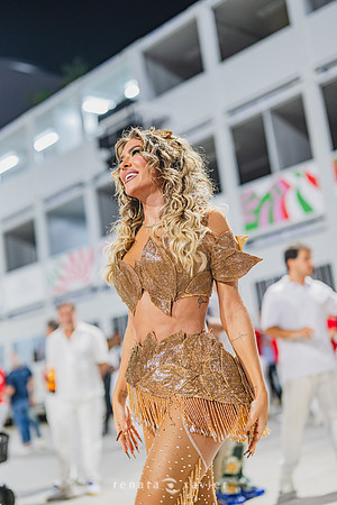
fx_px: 702
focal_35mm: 50
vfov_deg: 39.6
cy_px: 252
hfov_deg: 27.0
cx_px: 168
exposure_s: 1/1000
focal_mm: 50
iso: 1600
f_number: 1.6
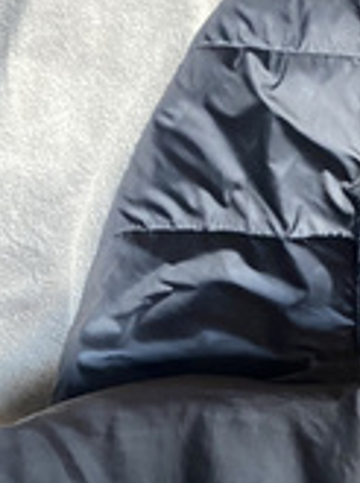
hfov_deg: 17.6
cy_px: 632
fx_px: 1100
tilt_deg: -69.7
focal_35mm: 79
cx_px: 446
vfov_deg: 22.2
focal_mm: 4.25
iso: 640
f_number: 1.8
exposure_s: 1/32
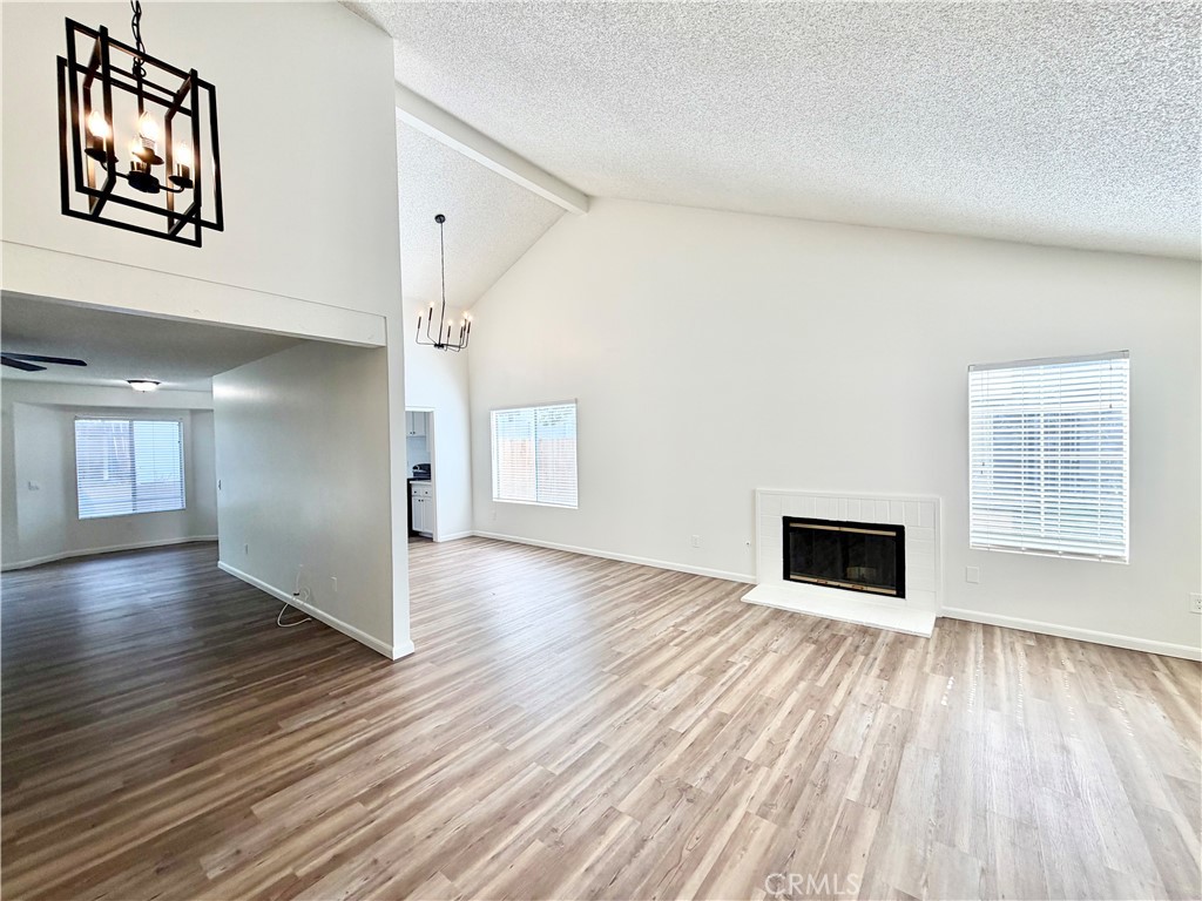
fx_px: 486
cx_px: 601
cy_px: 450
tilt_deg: -1.4
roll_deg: +1.7
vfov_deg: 85.7
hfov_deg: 102.1
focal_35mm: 14
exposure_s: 1/120
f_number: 2.2
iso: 40
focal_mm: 2.22
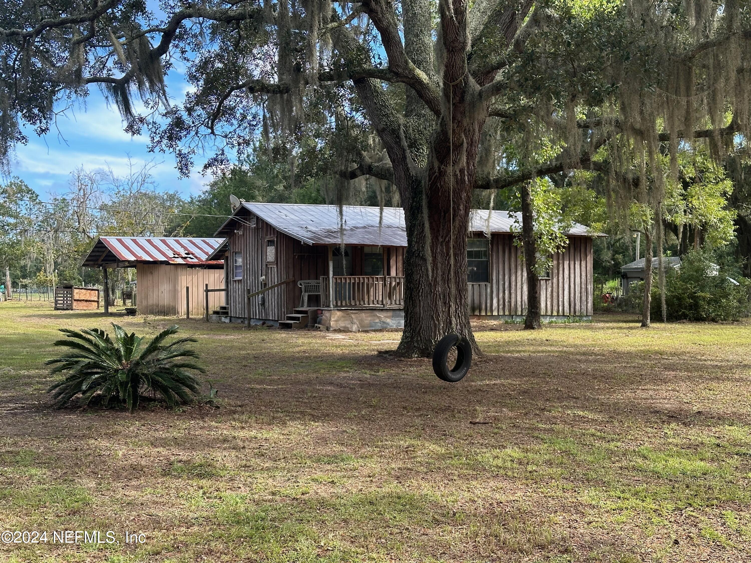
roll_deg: +0.1
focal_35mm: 48
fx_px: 1041
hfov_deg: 39.7
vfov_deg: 30.3
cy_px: 282
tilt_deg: -0.1
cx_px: 376
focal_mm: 6.86
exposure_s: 1/623
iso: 64
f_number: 1.78
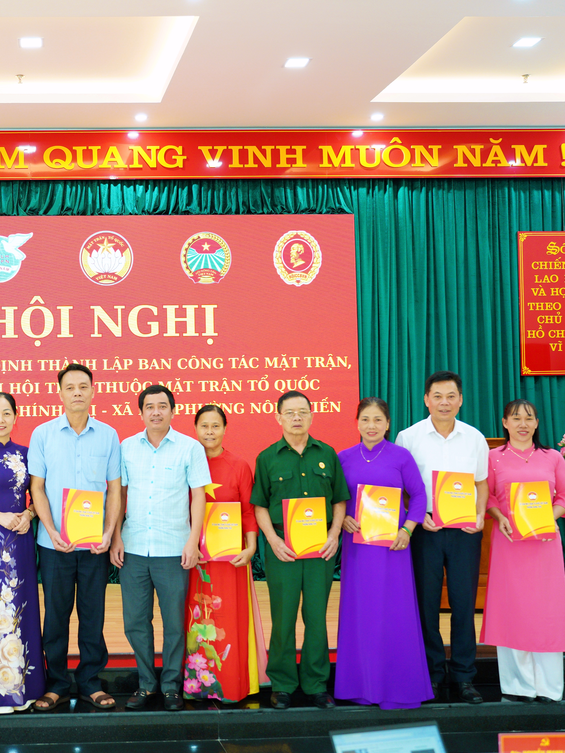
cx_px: 46
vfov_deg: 40.4
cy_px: 369
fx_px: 1023
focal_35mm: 47
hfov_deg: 29.5
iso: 1000
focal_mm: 31
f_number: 3.2
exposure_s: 1/125
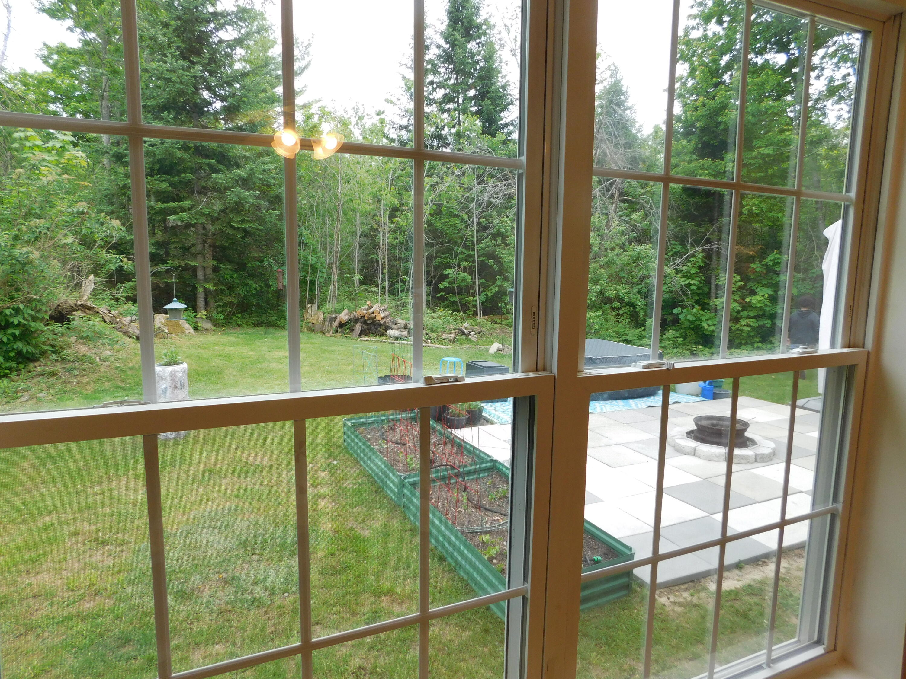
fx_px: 602
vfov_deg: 58.9
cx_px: 453
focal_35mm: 23
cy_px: 340
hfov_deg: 73.9
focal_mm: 4
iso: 125
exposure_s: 1/80
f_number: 3
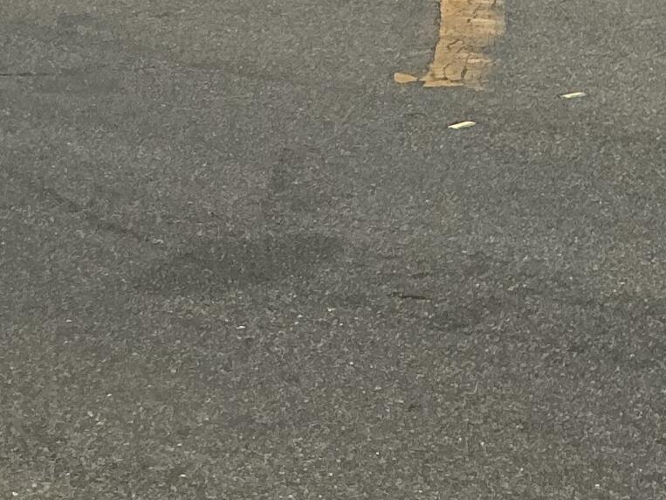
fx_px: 2193
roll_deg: -0.7
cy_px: -335
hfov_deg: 15.4
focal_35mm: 114
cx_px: 1100
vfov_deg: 12.1
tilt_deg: -0.7
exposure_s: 1/4065
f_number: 1.8
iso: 25
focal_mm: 3
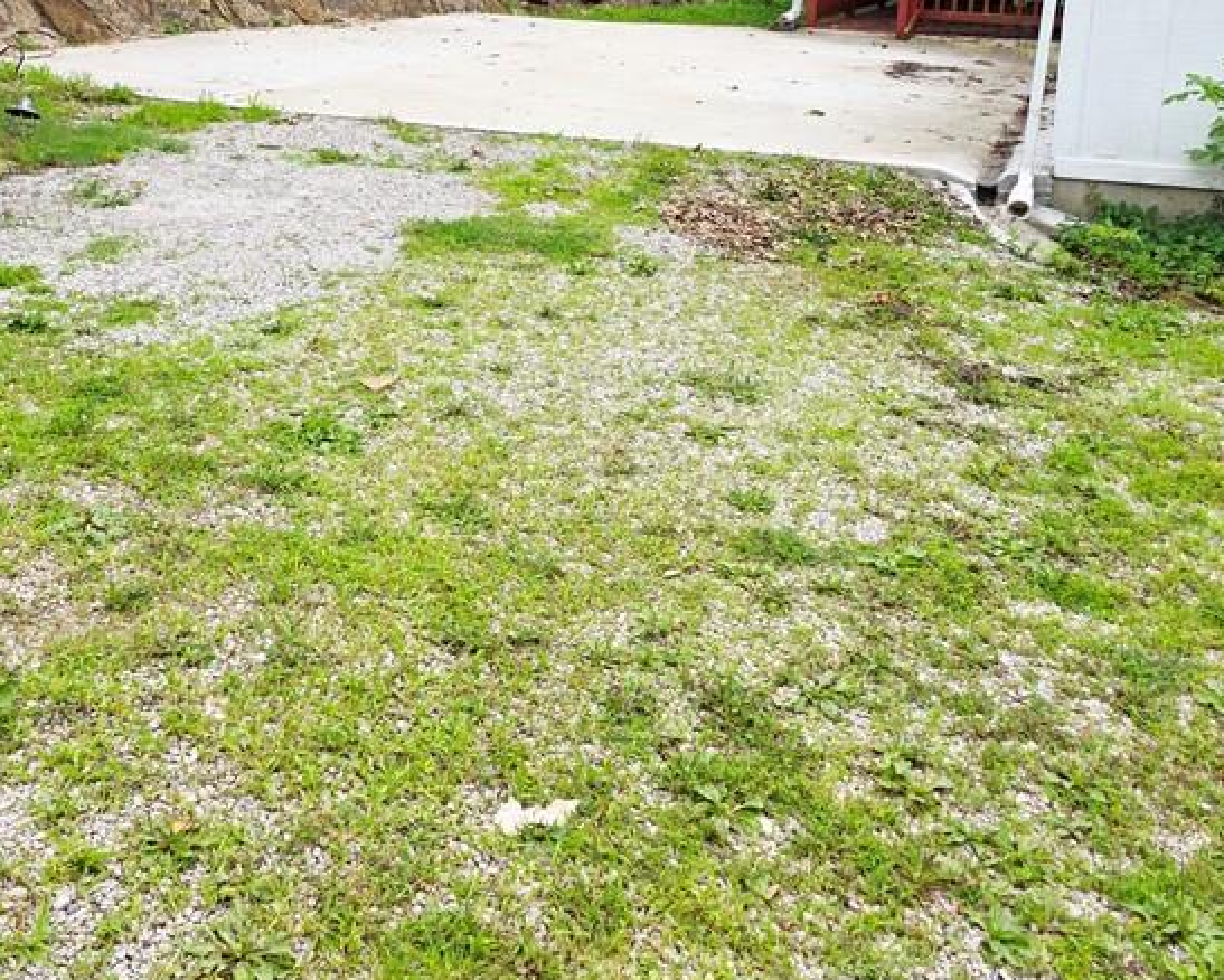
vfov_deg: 34.7
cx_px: 517
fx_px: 1522
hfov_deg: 43.7
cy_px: 215
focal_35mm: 42
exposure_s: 1/182
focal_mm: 6.3
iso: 80
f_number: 1.7
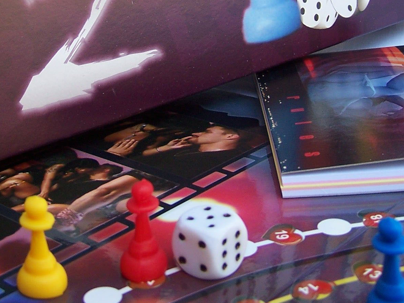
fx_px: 864
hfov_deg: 26.3
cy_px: 22
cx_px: 173
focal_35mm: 74
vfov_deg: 19.5
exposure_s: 1/90
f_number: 2.8
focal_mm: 6.3
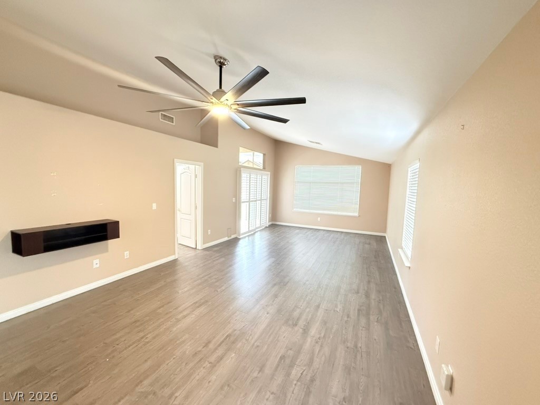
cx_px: 270
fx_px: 218
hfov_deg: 102.1
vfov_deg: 85.7
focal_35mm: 14
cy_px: 202
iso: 1000
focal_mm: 2.22
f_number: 2.2
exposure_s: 1/60
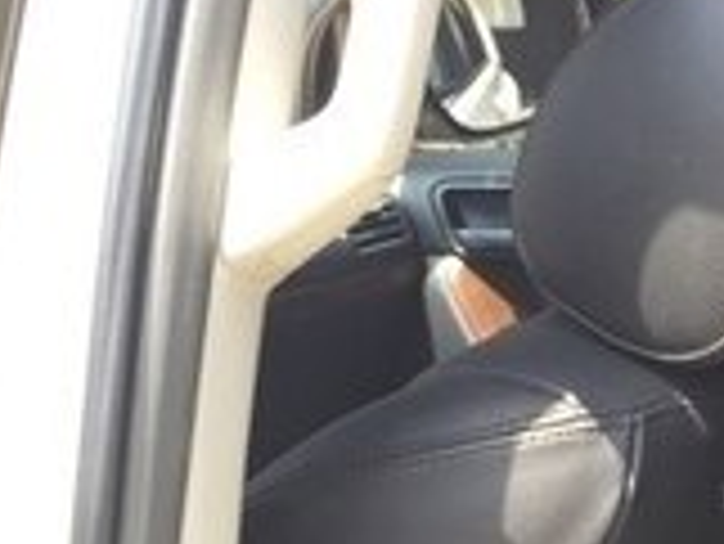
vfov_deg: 12.3
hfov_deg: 15.0
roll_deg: -1.5
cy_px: 551
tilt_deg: -17.6
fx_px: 2491
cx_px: 1183
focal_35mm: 119
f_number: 2.2
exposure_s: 1/100
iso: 32
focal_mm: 4.15
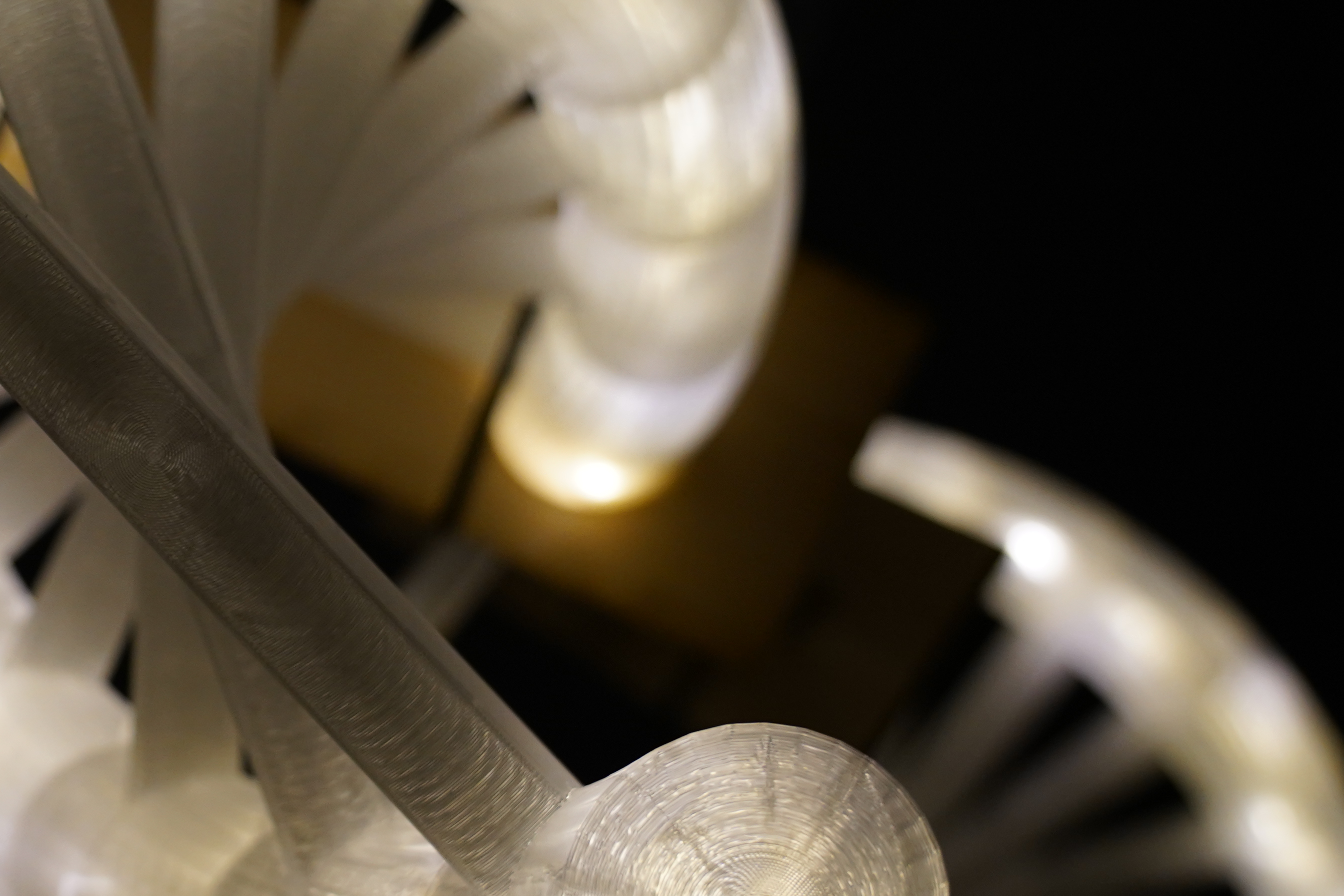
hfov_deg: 29.2
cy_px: 401
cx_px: 204
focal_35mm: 67
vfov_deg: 20.3
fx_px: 2501
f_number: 4
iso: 1250
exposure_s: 1/60
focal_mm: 30
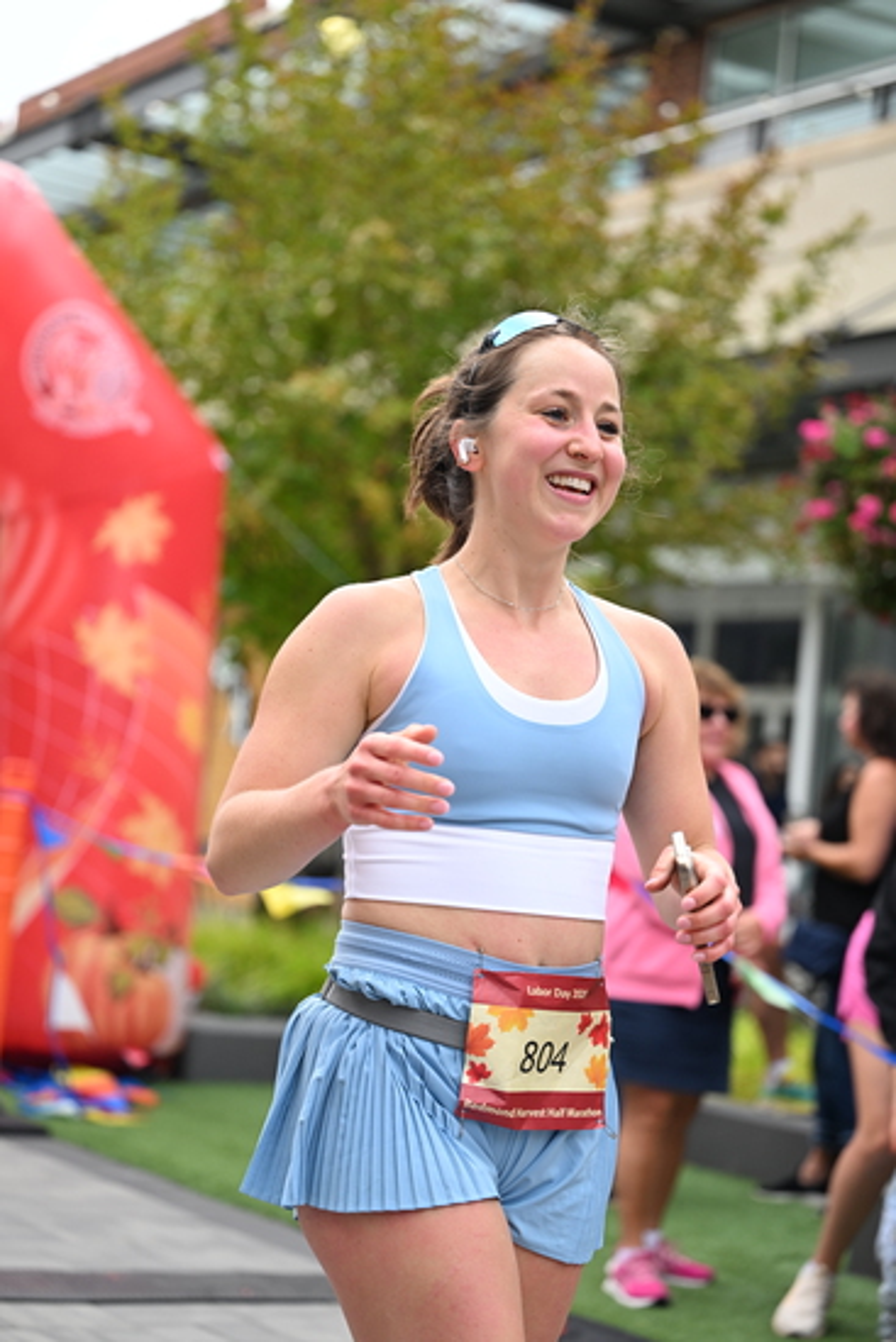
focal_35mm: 70
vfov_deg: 28.8
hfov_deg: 19.5
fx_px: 2611
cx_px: 448
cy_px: 671
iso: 640
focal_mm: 70
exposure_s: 1/2000
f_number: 2.8
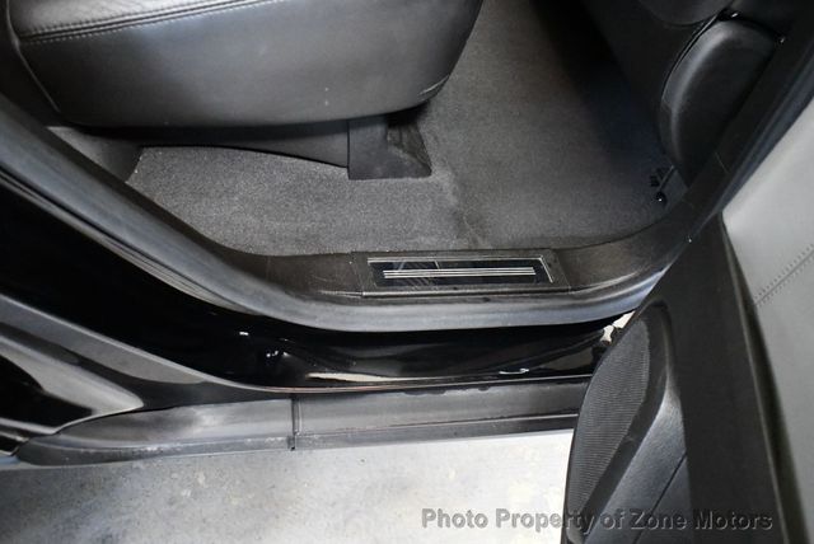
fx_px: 815
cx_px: 407
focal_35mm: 36
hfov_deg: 53.1
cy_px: 272
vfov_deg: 36.9
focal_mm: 18
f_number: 3.5
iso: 9000
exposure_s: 1/60
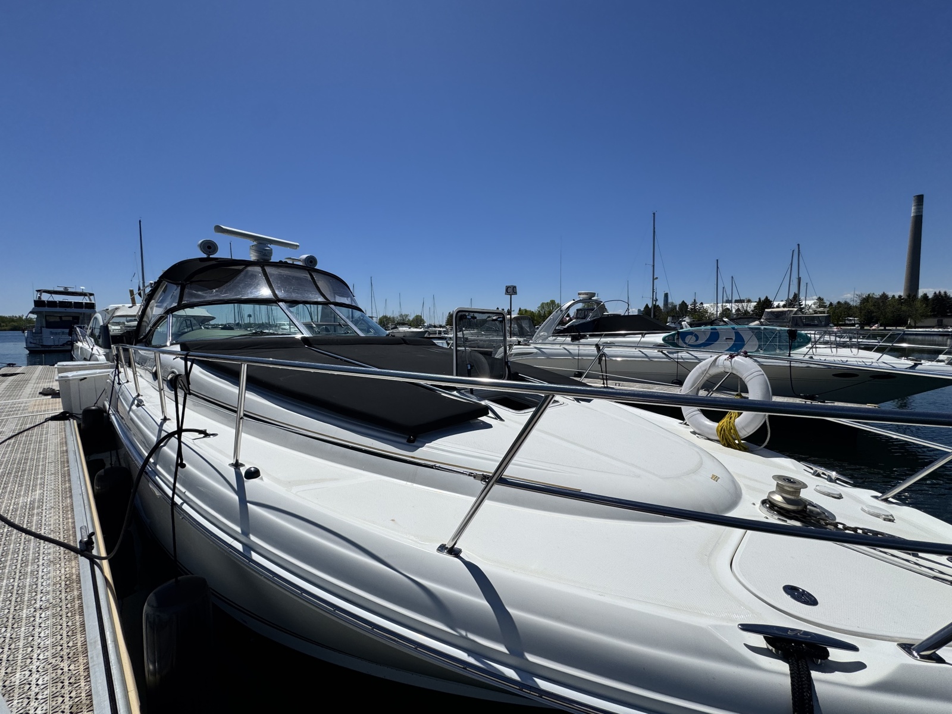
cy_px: 357
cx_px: 476
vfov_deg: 85.7
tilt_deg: -3.3
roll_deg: +0.5
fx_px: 385
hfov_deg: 102.1
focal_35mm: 14
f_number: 2.2
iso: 32
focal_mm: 2.22
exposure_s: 1/4630
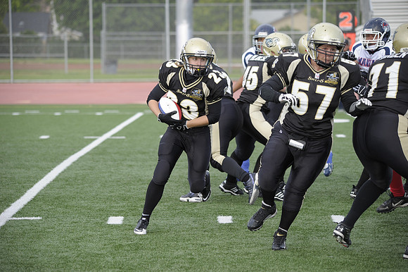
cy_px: 136
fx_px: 2265
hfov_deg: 10.3
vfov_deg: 6.9
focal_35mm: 200
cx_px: 204
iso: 900
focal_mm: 200
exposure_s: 1/1000
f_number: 5.3
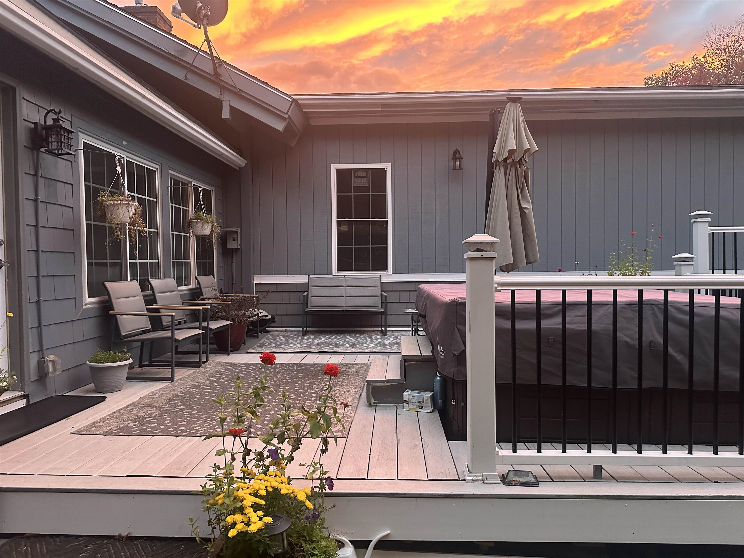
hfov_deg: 71.6
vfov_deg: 56.8
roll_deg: +0.6
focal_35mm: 24
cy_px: 279
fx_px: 516
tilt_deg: -0.4
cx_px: 372
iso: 800
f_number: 1.78
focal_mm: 6.86
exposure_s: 1/60
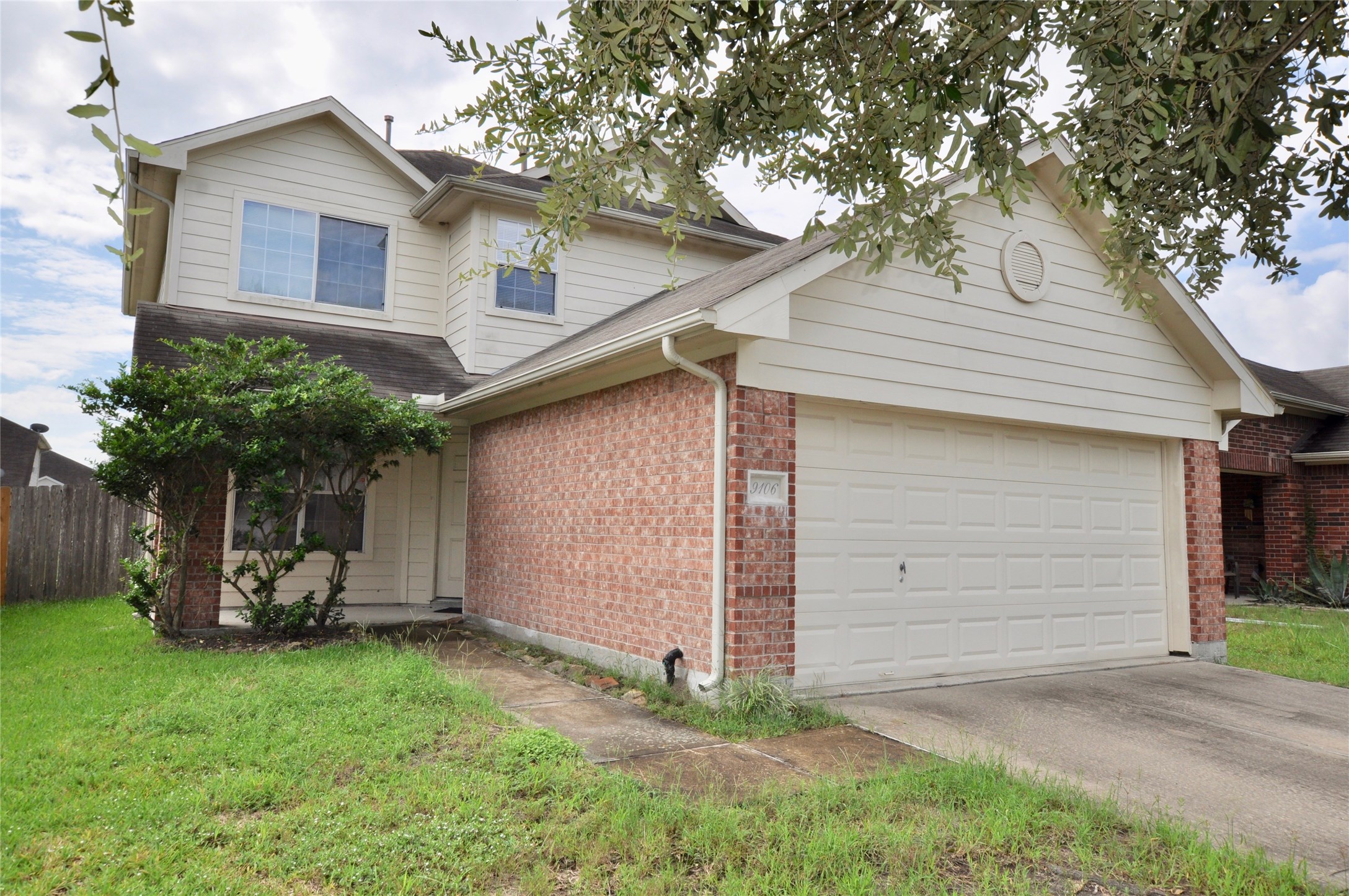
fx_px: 954
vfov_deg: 50.3
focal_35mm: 26
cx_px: 674
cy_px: 448
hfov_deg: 70.5
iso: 200
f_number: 11
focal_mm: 17
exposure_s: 1/200
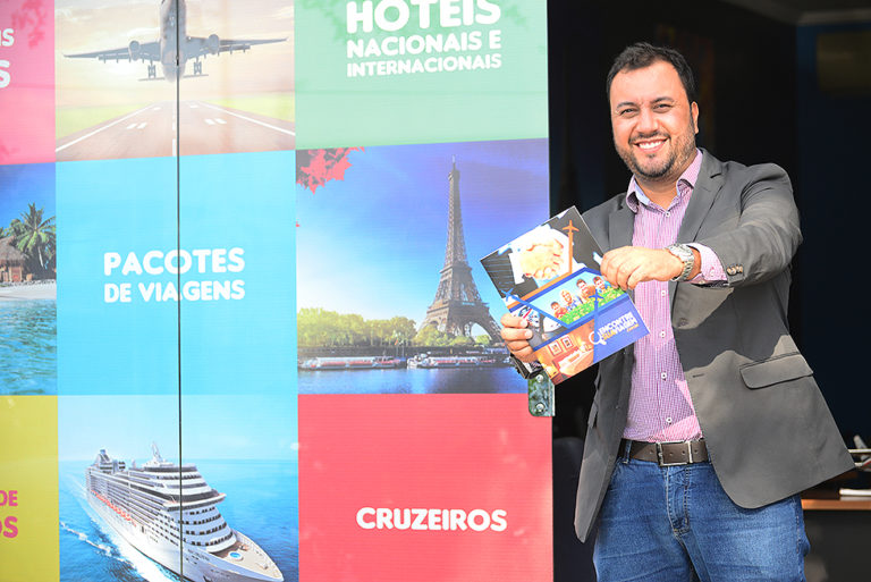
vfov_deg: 12.5
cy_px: 291
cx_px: 436
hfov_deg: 18.6
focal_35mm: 110
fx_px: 2663
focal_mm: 110
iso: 500
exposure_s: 1/320
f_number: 4.5
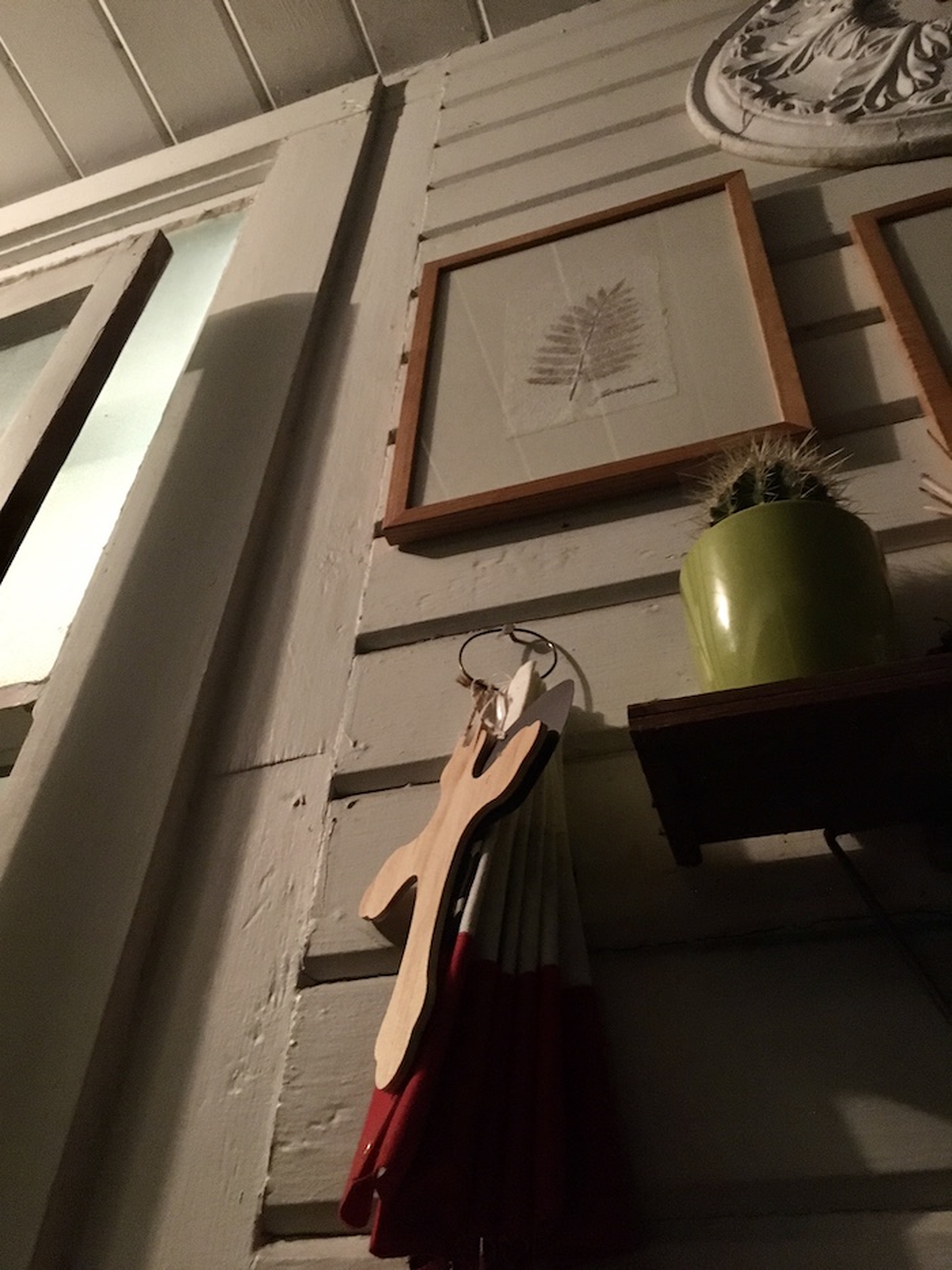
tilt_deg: +43.7
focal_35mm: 29
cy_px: 635
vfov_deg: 61.7
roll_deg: -4.9
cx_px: 476
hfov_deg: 48.2
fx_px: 1063
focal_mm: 4.15
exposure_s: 1/15
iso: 640
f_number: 2.2
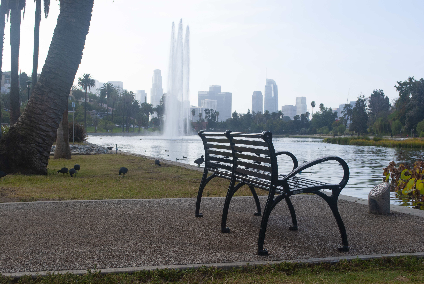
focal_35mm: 48
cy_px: 142
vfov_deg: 28.2
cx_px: 212
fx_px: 566
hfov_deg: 41.1
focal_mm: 32
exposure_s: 1/250
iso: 100
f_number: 8
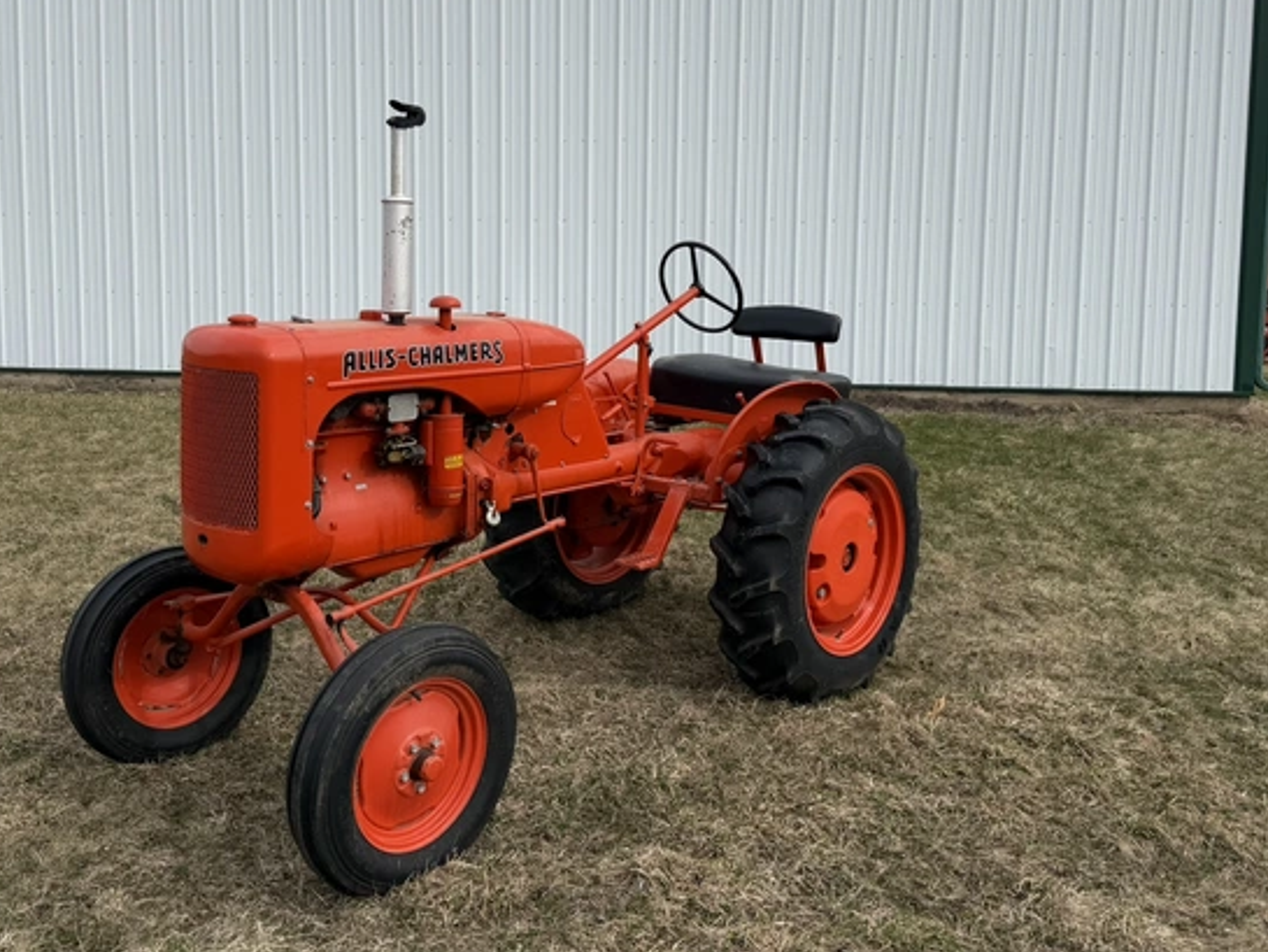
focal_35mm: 33
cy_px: 362
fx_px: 1209
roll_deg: +0.7
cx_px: 596
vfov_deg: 42.7
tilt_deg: -2.3
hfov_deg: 55.3
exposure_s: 1/3584
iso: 80
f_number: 1.78
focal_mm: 6.76
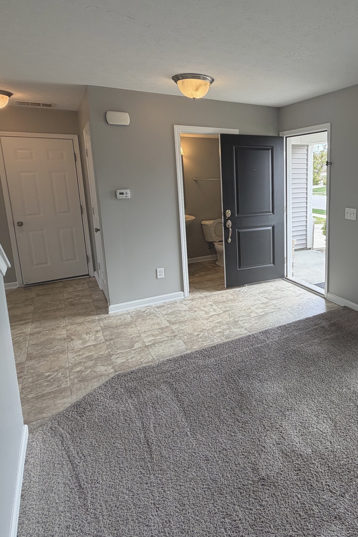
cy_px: 237
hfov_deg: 51.9
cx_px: 282
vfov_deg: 75.8
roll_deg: +1.1
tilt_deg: -11.0
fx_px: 343
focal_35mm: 23
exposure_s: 1/120
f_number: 2.2
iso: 64
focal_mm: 2.22
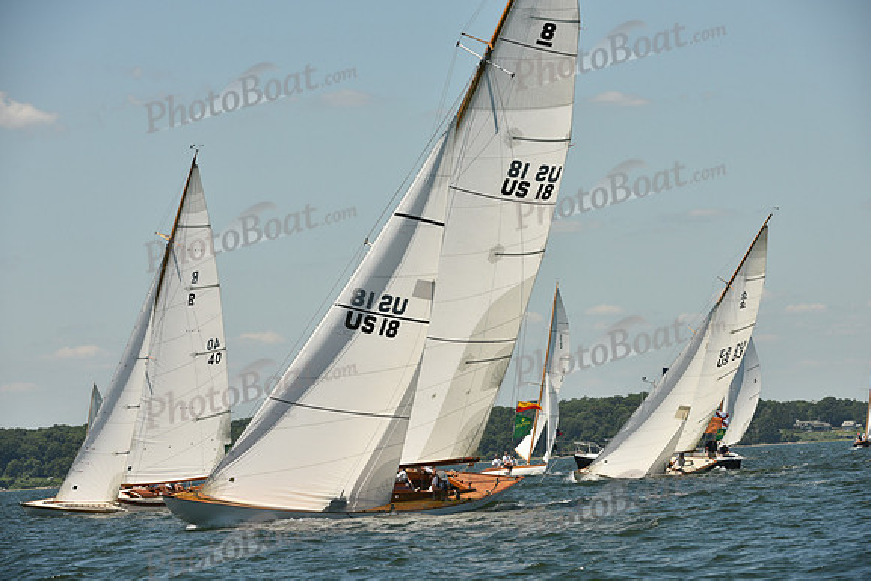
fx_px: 4864
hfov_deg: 10.2
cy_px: 290
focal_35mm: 201
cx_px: 436
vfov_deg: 6.8
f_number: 8
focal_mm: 200
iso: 250
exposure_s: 1/1000
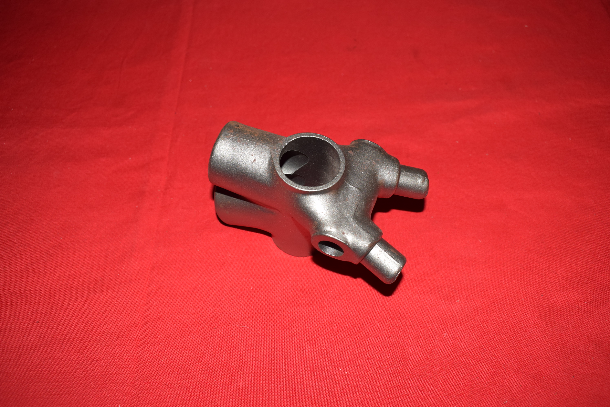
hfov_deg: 55.1
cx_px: 305
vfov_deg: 38.4
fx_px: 585
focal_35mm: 34
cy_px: 204
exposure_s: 1/200
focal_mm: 23
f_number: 5.6
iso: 400
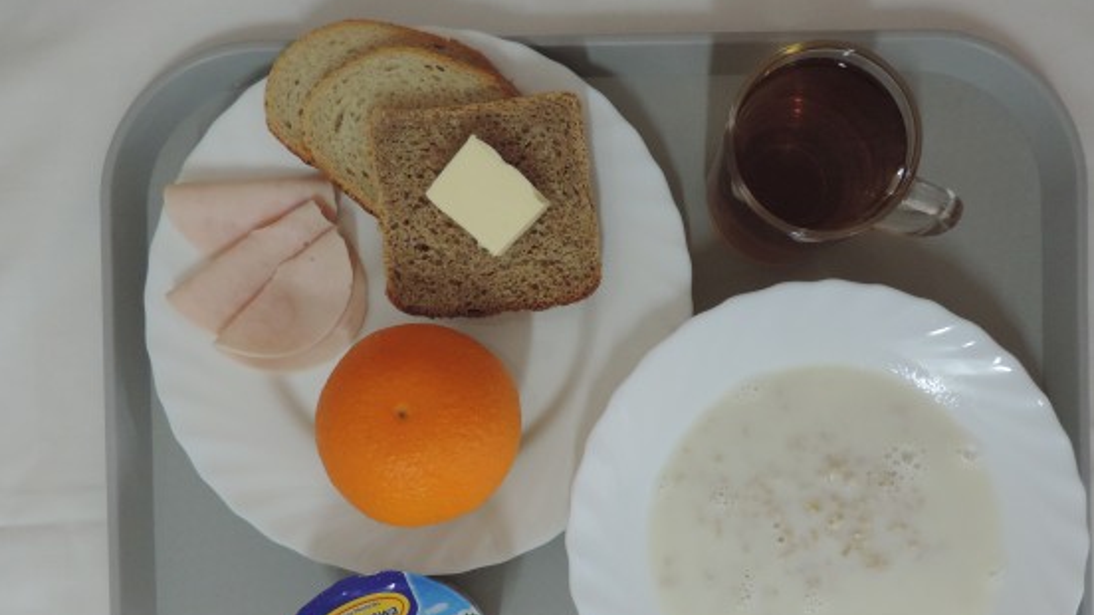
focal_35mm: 29
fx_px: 841
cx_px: 601
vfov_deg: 39.7
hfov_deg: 65.9
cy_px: 402
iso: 400
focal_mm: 4.3
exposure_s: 1/30
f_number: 3
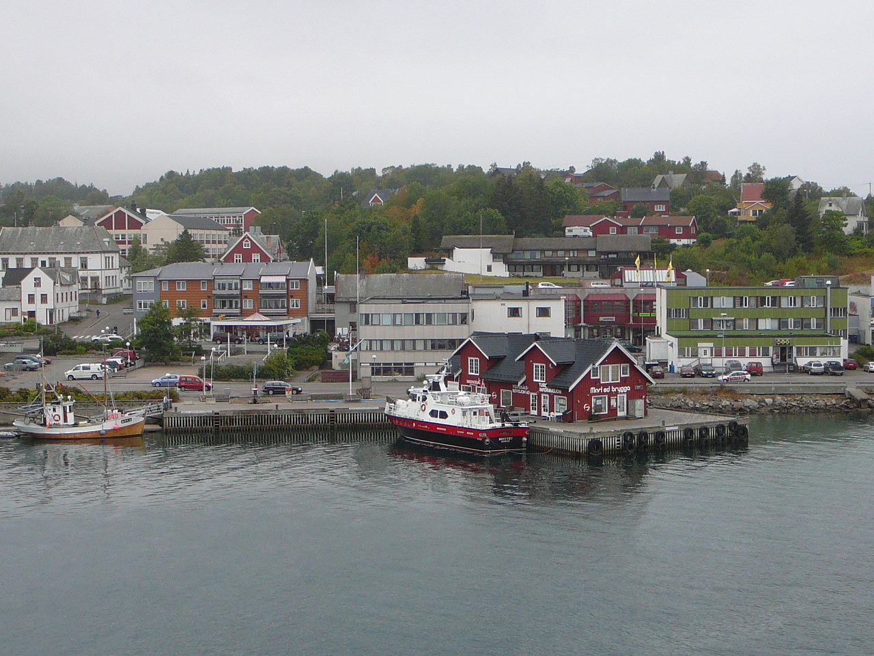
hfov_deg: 29.8
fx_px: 1641
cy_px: 328
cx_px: 437
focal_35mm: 65
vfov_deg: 22.6
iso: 80
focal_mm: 7.8
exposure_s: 1/160
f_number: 3.4
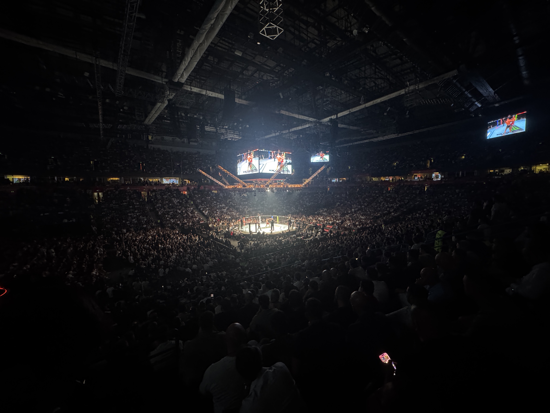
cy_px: 206
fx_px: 222
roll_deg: +1.2
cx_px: 275
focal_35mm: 14
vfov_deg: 85.7
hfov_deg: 102.1
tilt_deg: -4.5
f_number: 2.2
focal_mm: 2.22
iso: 640
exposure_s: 1/60
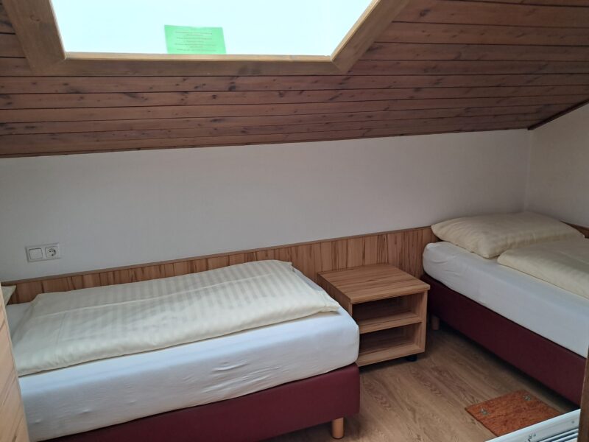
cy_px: 221
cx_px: 294
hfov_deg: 65.3
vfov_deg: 51.4
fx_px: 459
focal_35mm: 27
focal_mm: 4
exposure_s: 1/50
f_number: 1.8
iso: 64
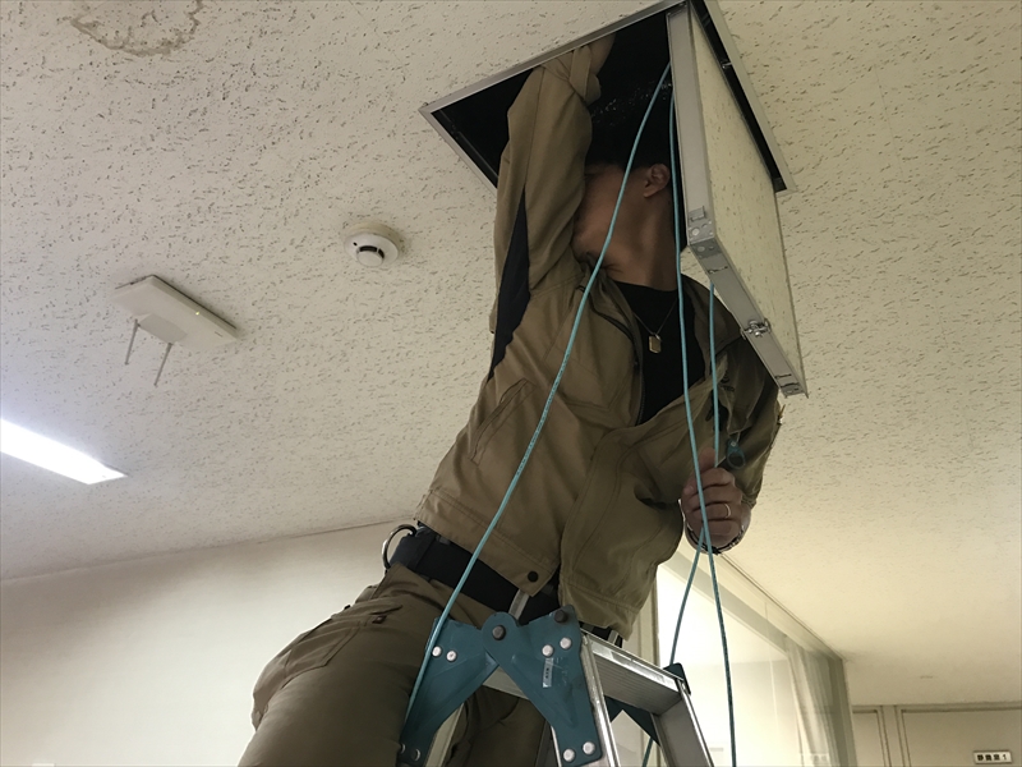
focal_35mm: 28
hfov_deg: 63.4
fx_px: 827
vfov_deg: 49.7
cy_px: 384
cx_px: 511
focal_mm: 3.99
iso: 50
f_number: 1.8
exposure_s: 1/15
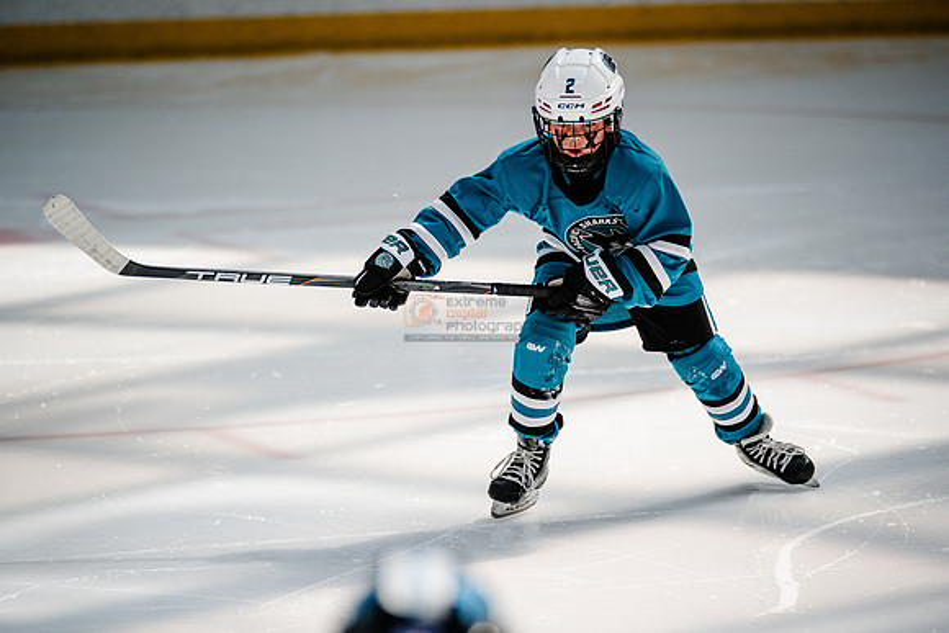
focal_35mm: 234
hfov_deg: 8.8
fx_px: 6170
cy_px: 316
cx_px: 474
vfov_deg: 5.9
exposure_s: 1/4000
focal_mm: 234
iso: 1250
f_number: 3.2
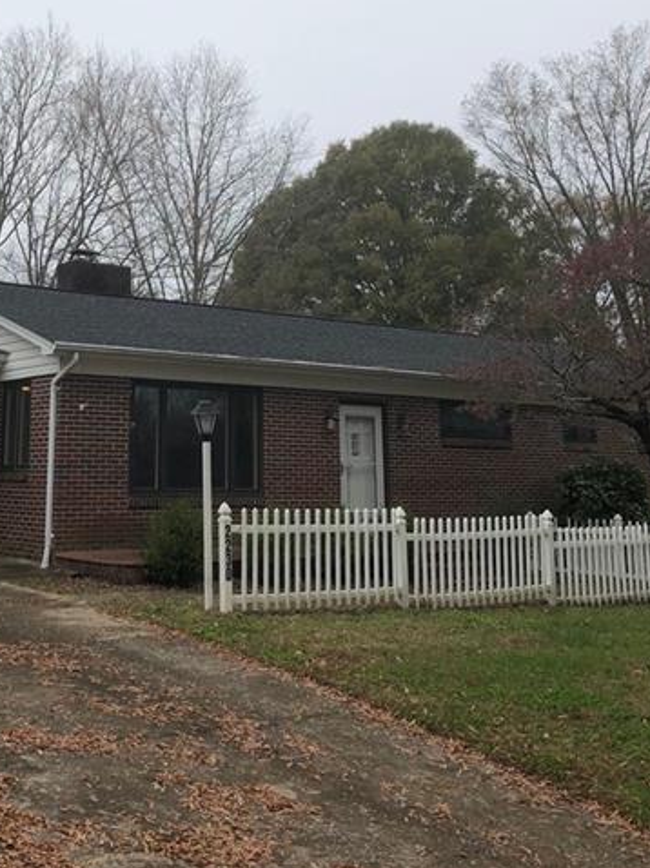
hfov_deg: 31.7
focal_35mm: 45
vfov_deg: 40.9
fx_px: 1128
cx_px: 176
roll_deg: -1.5
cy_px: 222
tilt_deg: +13.4
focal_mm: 3.99
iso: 20
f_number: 1.8
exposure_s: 1/1350
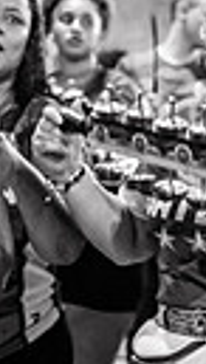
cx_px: 68
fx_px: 1092
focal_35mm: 113
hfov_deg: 10.8
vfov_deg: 18.6
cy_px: 47
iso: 1600
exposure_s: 1/320
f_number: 1.8
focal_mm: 24
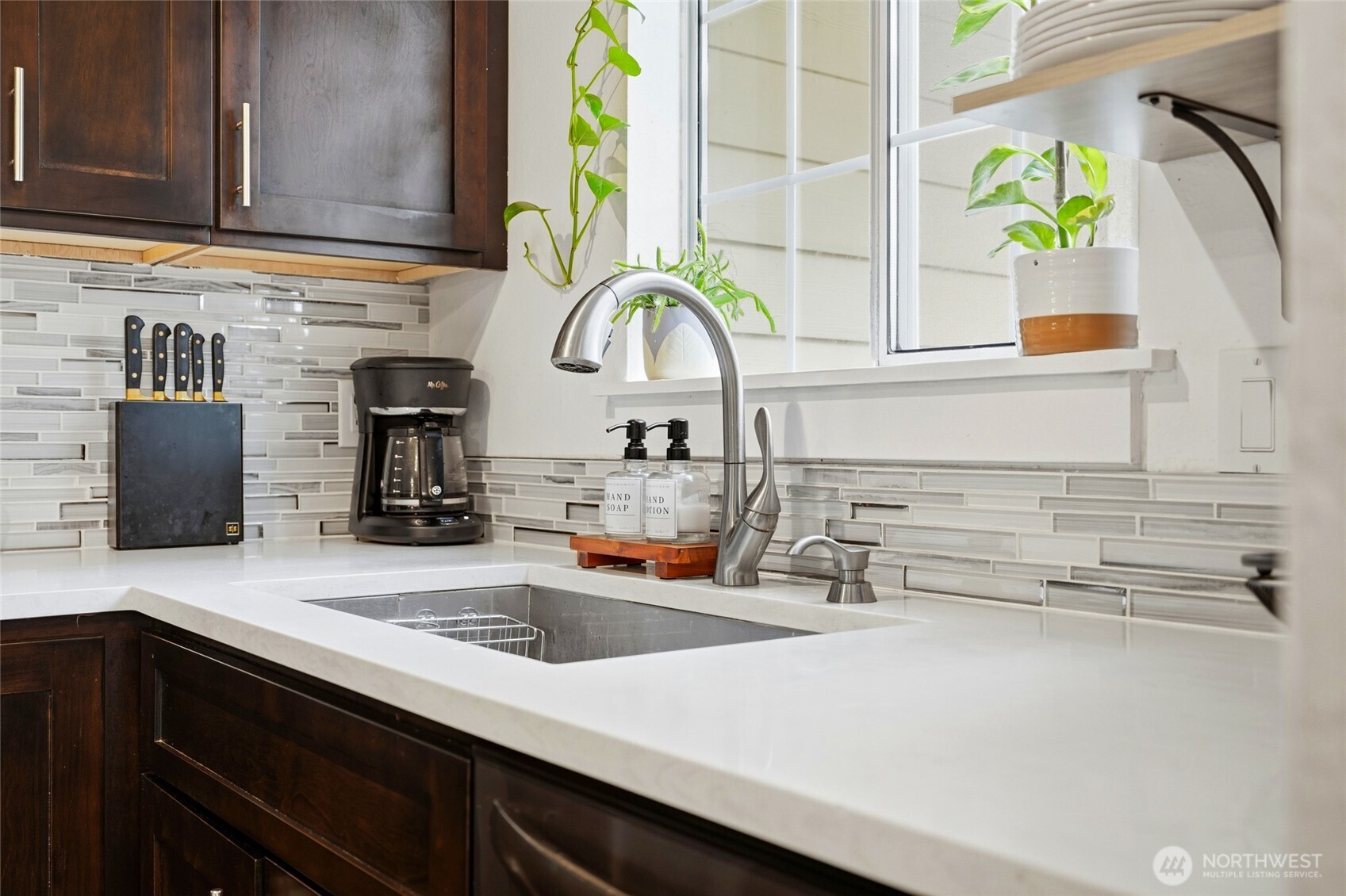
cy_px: 448
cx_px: 673
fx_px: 1308
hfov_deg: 54.5
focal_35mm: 35
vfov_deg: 37.8
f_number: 4
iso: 400
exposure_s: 1/400
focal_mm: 35
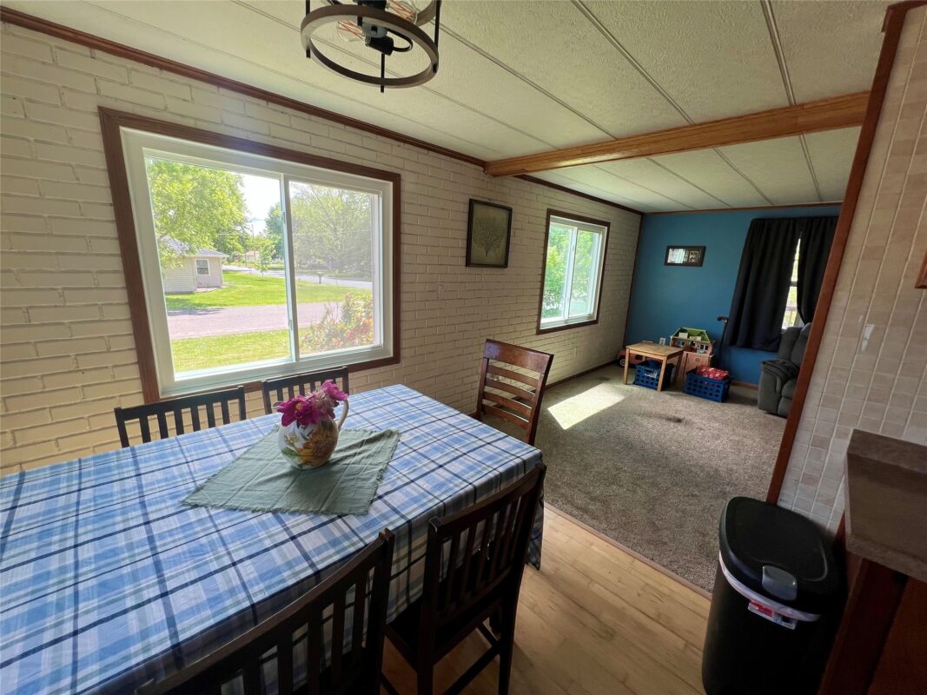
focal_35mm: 13
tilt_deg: -12.0
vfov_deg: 89.9
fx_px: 348
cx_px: 464
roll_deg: -3.2
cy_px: 348
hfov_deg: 106.2
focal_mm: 1.57
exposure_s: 1/120
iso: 40
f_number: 1.8
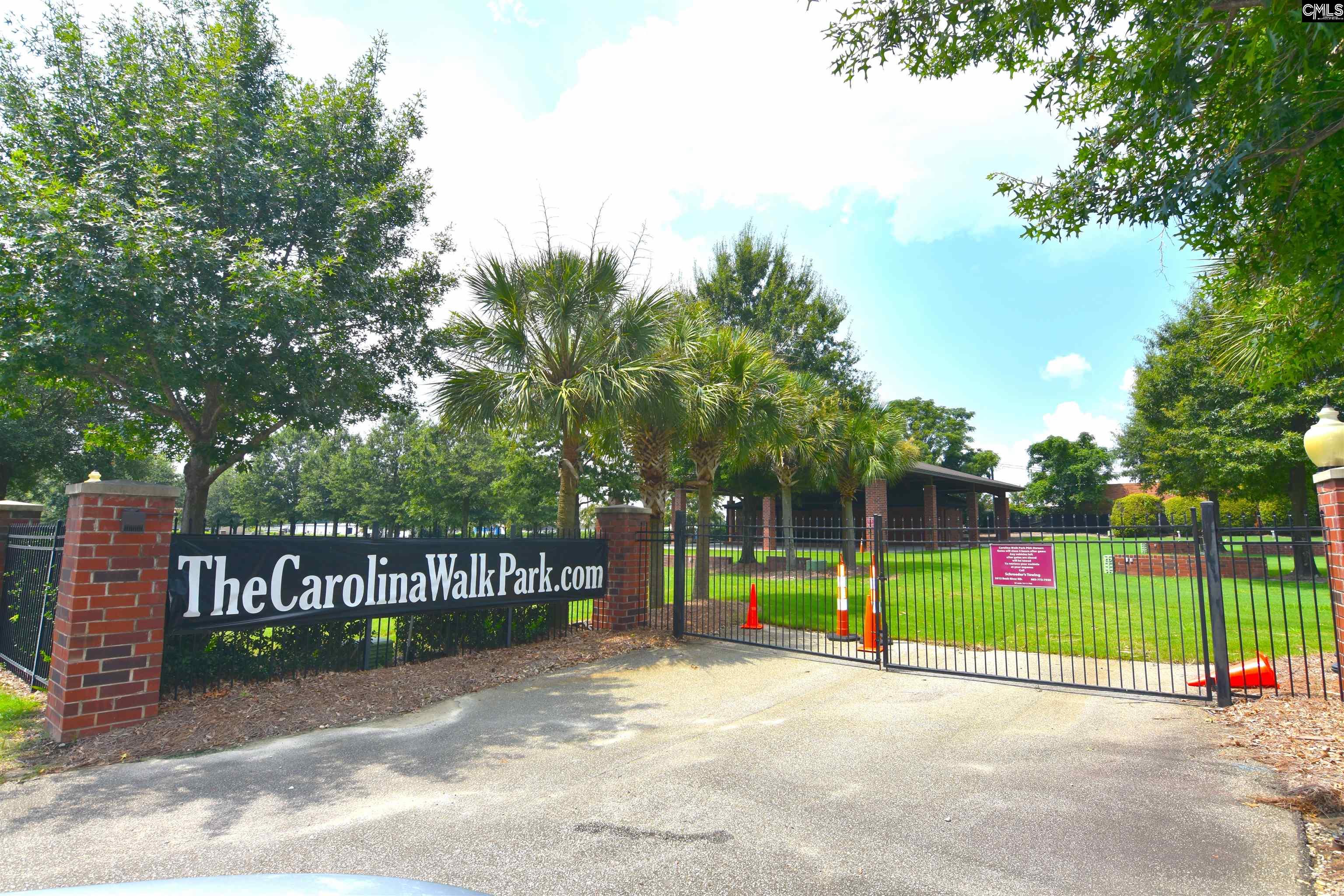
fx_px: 616
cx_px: 672
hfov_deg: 95.0
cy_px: 448
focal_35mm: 16
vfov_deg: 72.1
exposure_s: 1/250
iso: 100
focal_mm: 11
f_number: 7.1
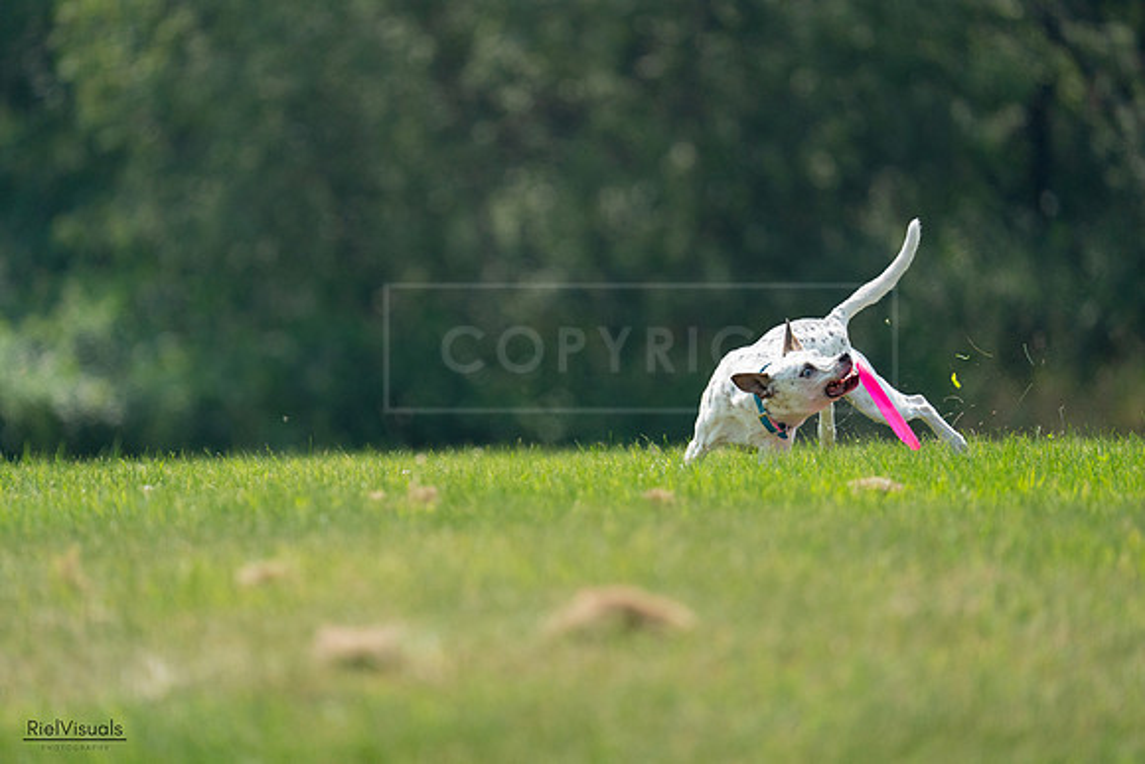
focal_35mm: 500
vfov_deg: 2.8
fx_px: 15906
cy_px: 382
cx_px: 572
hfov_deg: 4.1
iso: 2000
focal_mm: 500
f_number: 6.3
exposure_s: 1/4000
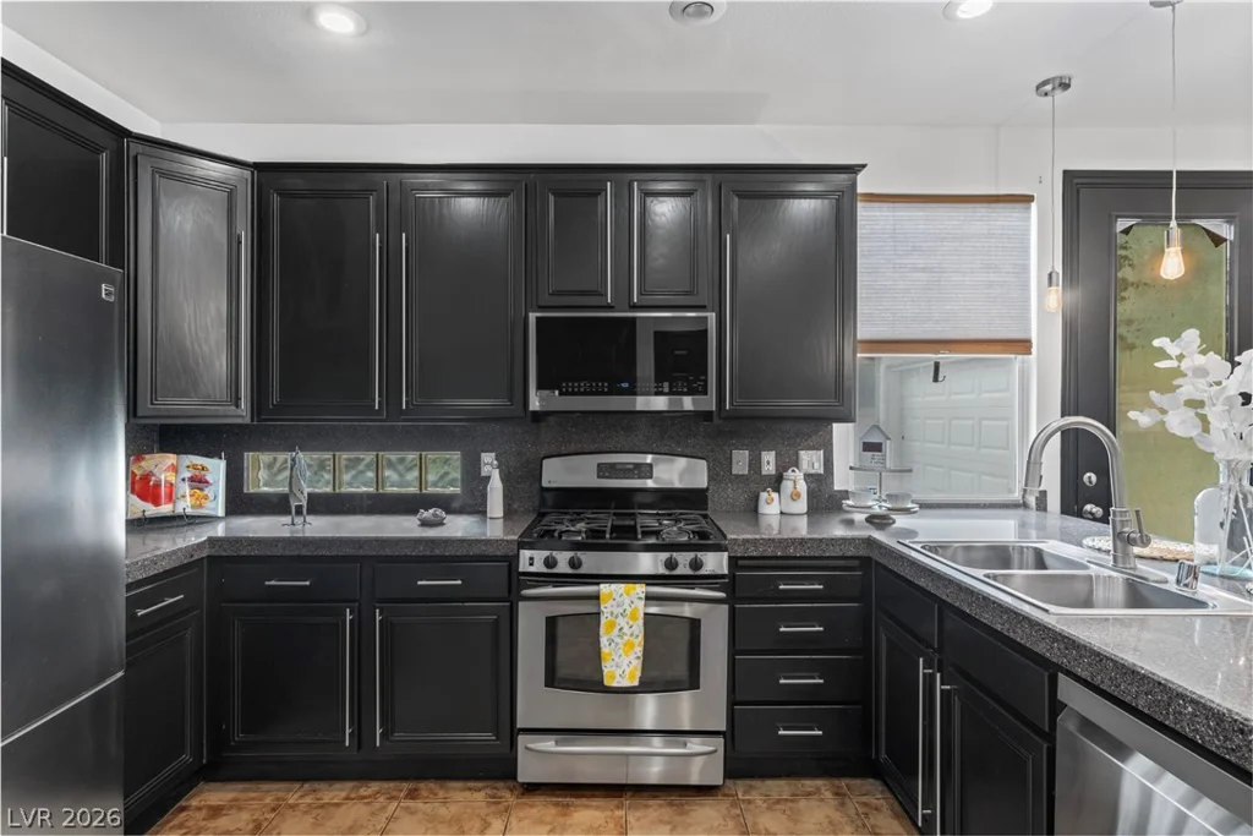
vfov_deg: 64.6
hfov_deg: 86.9
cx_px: 626
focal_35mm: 19
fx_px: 661
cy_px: 418
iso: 400
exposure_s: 1/250
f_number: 8
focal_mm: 19
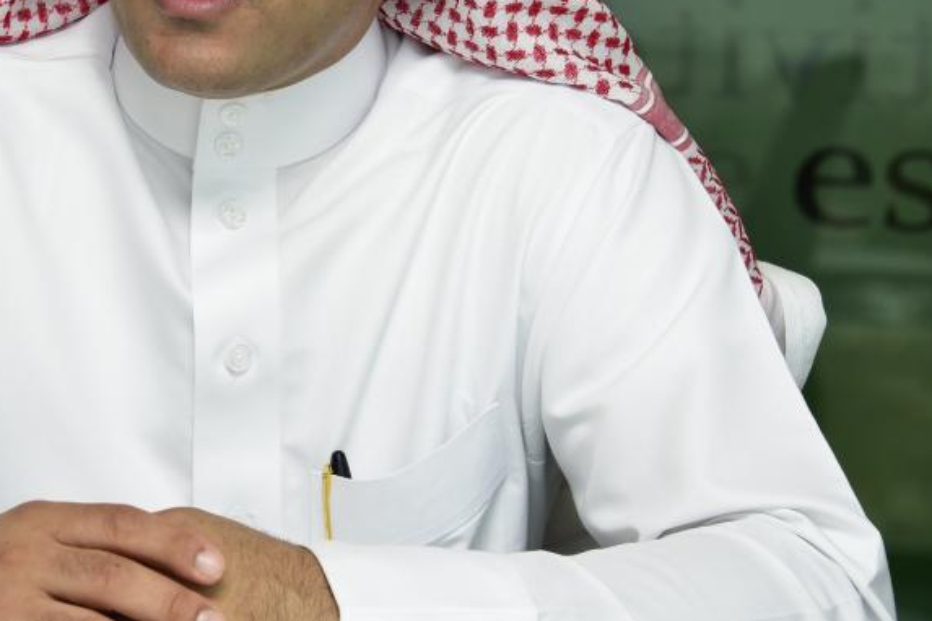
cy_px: 81
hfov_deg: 12.0
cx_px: 151
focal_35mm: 171
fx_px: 4427
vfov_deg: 8.0
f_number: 7.1
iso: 800
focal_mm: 98
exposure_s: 1/60
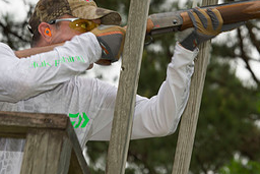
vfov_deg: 4.2
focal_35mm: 328
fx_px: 2370
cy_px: 31
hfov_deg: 6.3
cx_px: 225
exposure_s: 1/200
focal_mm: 145
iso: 200
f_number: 7.1
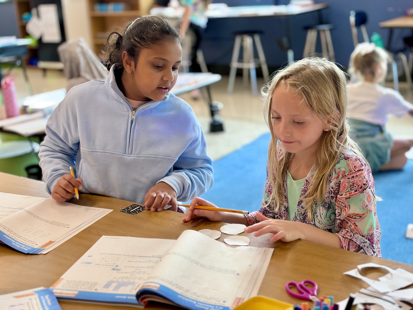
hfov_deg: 39.7
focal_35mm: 48
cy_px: 155
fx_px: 573
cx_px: 206
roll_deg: +4.1
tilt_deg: -16.6
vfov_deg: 30.3
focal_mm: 6.93
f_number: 1.8
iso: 320
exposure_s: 1/60
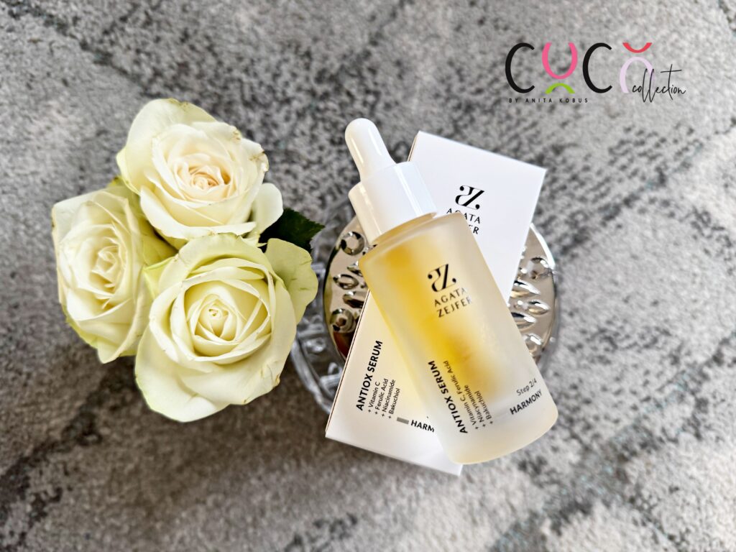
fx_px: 510
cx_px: 368
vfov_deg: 56.8
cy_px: 276
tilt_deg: -84.5
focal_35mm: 24
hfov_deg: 71.6
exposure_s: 1/102
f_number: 1.78
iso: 200
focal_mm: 6.76
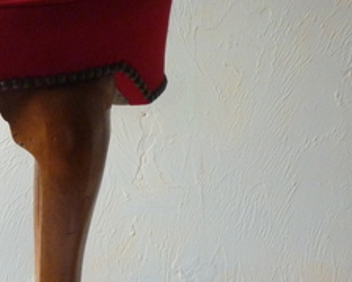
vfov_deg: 8.8
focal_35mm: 175
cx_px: -88
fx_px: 1822
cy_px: 183
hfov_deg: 10.8
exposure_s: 1/30
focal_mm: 11
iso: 400
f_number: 4.1
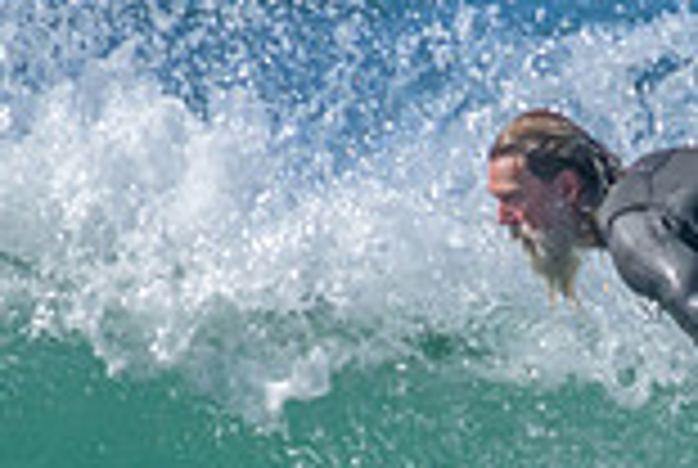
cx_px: 833
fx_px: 57986
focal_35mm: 2985
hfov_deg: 0.7
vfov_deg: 0.5
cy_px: 587
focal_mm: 800
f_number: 11
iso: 2000
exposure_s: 1/1600
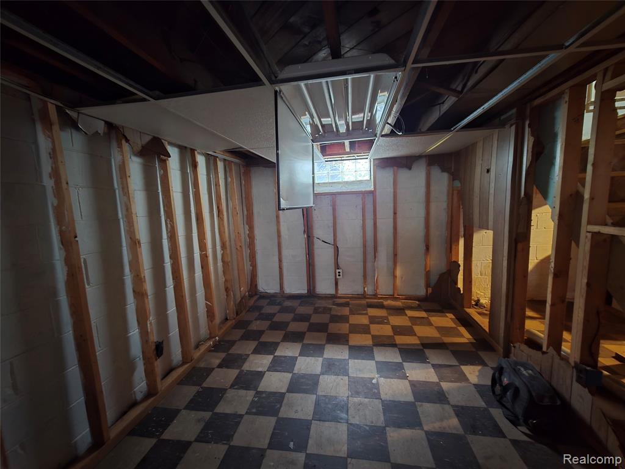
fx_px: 235
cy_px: 234
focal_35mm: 13
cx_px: 312
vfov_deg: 89.9
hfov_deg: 106.2
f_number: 2.2
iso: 1250
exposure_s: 1/8
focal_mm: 2.2
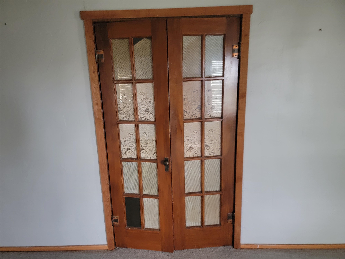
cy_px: 130
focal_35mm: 24
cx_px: 172
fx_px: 239
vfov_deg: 56.8
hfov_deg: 71.6
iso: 640
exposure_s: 1/24
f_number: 1.8
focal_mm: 6.7
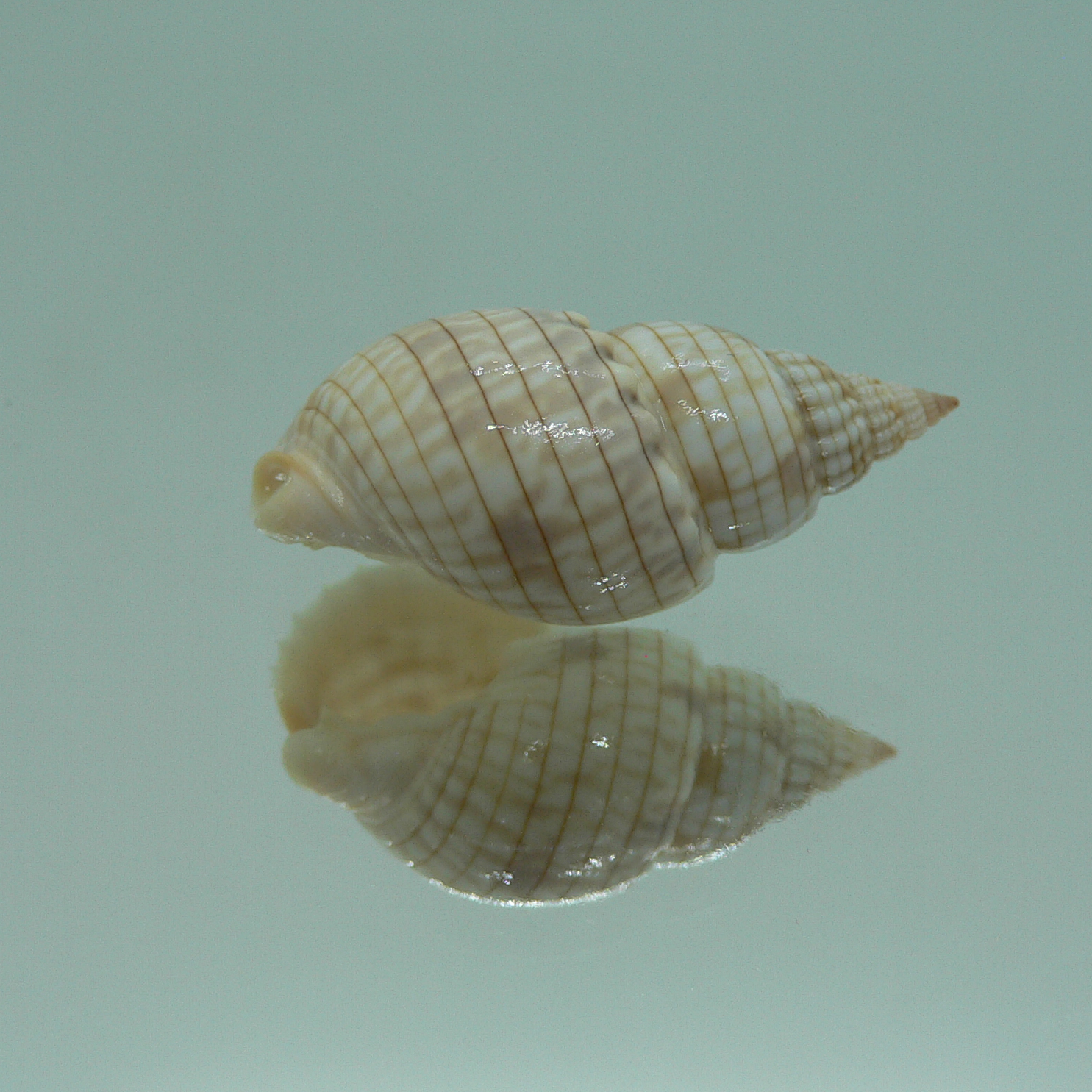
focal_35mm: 42
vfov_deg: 40.0
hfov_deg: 40.0
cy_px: 547
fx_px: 1499
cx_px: 563
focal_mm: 4.6
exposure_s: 1/60
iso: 80
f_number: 2.8
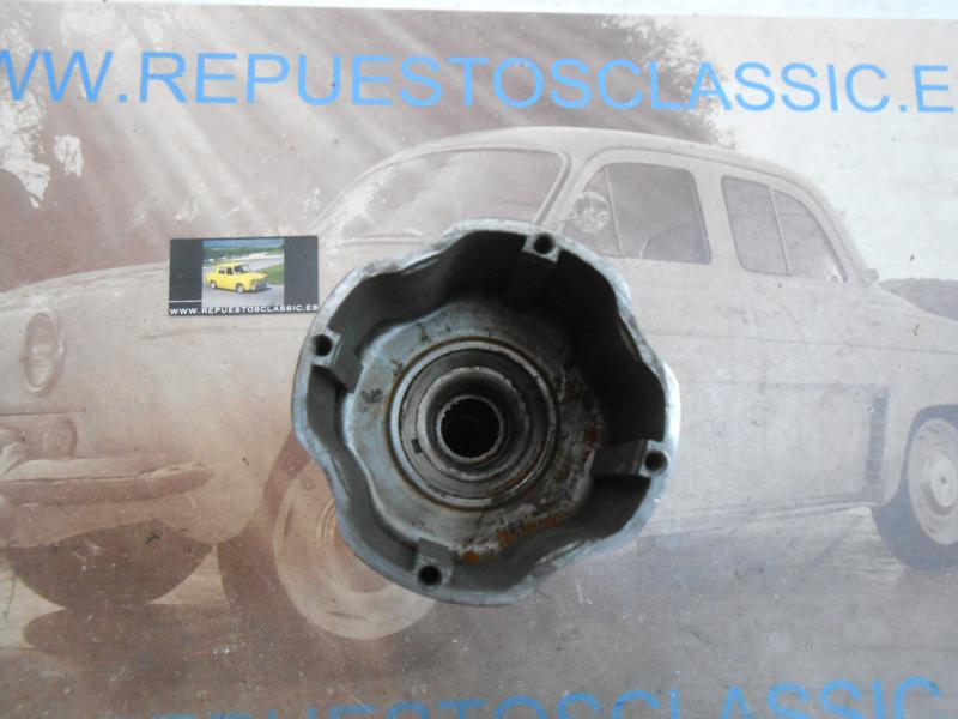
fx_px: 720
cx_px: 479
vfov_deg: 53.1
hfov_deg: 67.3
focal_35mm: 26
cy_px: 360
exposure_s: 1/13
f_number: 3.5
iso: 400
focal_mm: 4.6
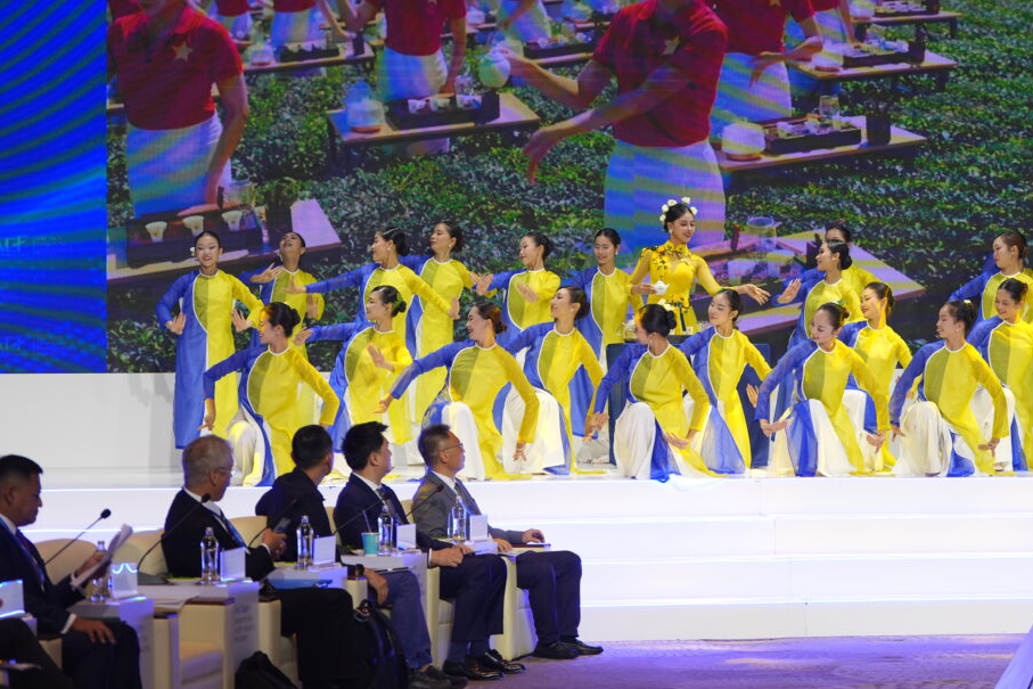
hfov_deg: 15.6
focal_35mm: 131
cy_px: 247
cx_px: 675
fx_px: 3759
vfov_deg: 10.5
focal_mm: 99
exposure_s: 1/200
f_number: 3.5
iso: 500
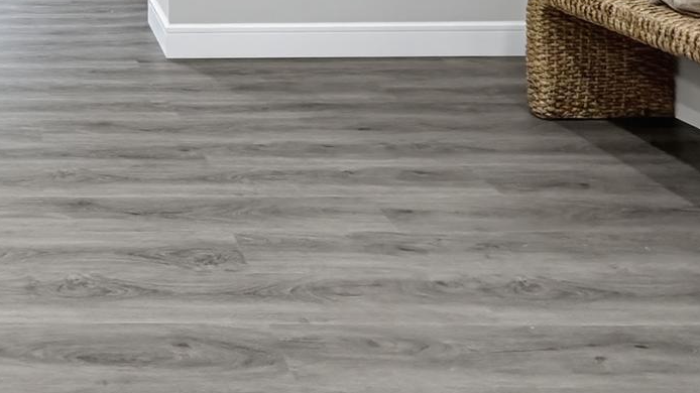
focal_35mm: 45
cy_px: -156
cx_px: -6
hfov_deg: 39.8
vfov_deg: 22.8
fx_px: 835
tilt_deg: -1.7
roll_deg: +0.0
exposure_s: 1/60
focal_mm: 2.2
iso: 250
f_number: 2.2
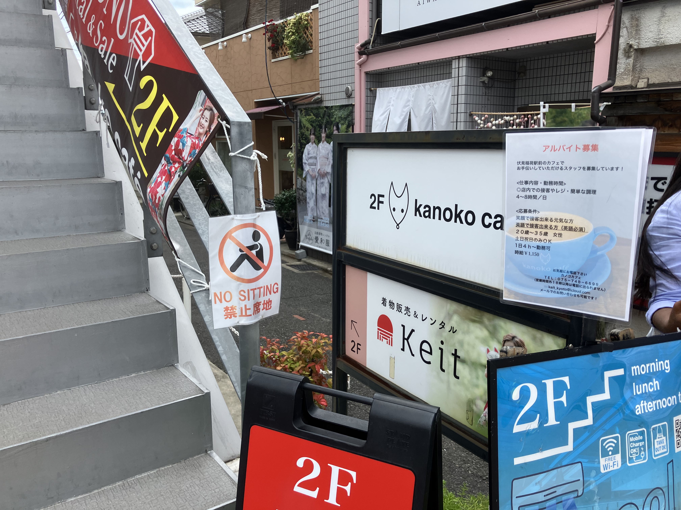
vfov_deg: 49.7
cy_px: 255
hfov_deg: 63.4
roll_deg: -0.8
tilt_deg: -12.2
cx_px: 340
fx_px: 551
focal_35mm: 28
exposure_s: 1/490
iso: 32
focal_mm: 3.99
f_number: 1.8
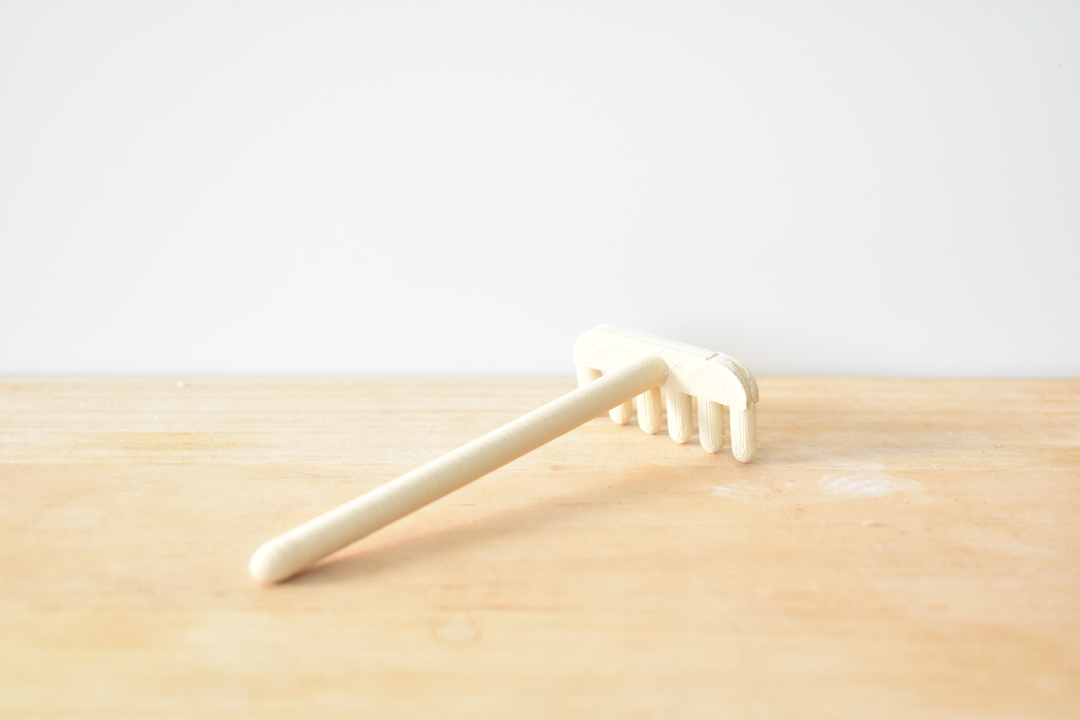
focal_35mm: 57
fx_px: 1710
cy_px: 360
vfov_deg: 23.8
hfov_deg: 35.1
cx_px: 540
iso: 1600
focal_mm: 38
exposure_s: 1/100
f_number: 5.6
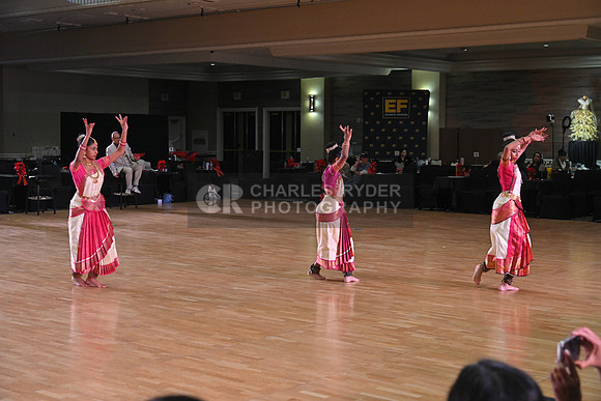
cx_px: 300
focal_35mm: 55
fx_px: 918
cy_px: 200
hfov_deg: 36.2
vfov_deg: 24.6
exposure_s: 1/400
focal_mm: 55
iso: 3200
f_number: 5.6
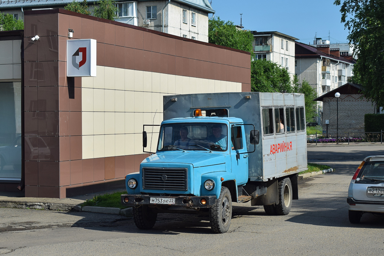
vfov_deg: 23.8
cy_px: 128
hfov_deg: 35.1
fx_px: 608
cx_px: 192
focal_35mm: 57
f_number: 6.3
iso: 200
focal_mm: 38
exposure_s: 1/1000
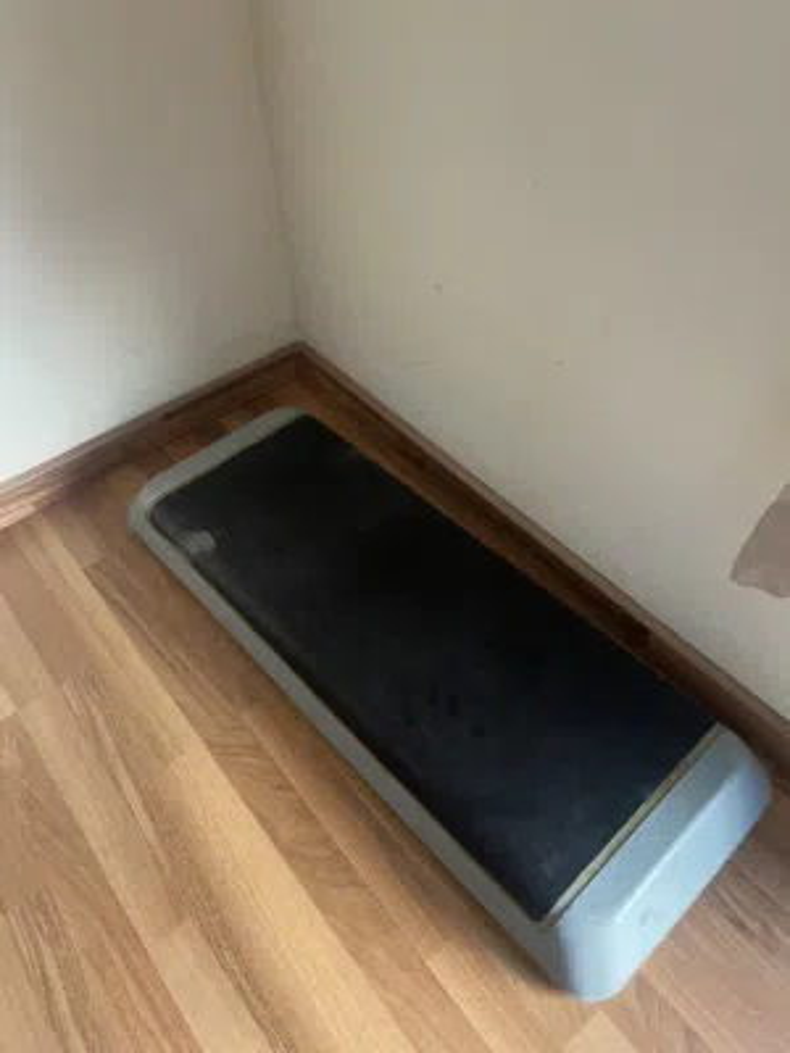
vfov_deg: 67.3
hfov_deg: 53.1
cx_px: 395
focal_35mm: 26
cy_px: 526
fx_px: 791
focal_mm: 5.1
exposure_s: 1/60
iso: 250
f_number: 1.6
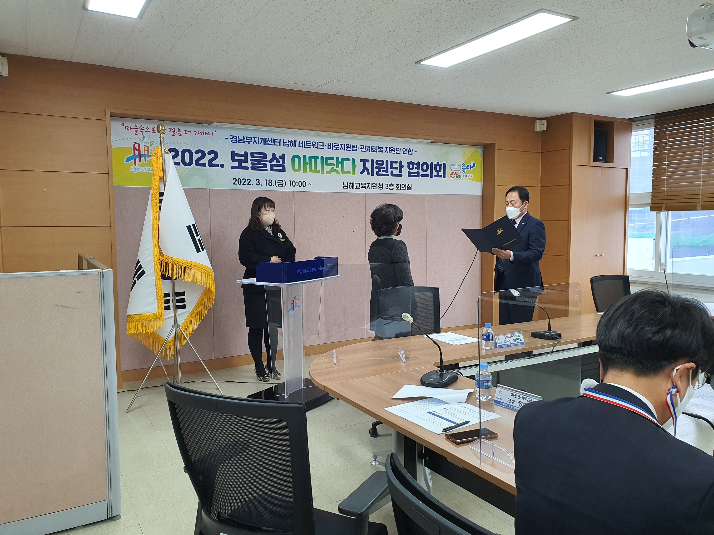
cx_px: 357
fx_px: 536
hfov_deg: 67.3
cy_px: 268
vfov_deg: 53.1
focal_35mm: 26
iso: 160
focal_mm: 4.3
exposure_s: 1/60
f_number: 2.4
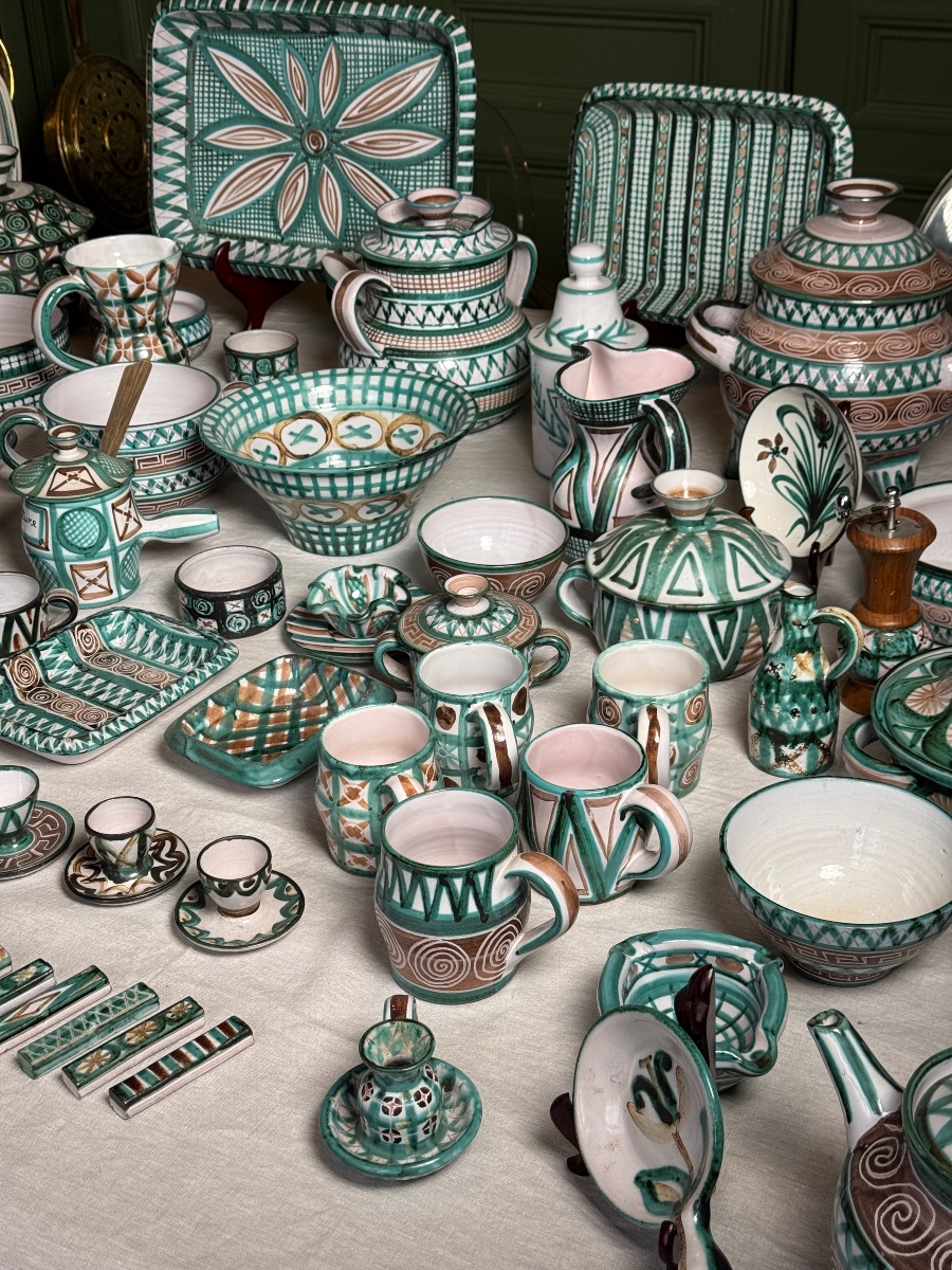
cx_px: 476
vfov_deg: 39.7
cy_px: 635
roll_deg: +2.5
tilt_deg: -29.1
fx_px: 1760
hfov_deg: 30.3
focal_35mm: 48
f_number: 1.78
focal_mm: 6.76
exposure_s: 1/50
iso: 64
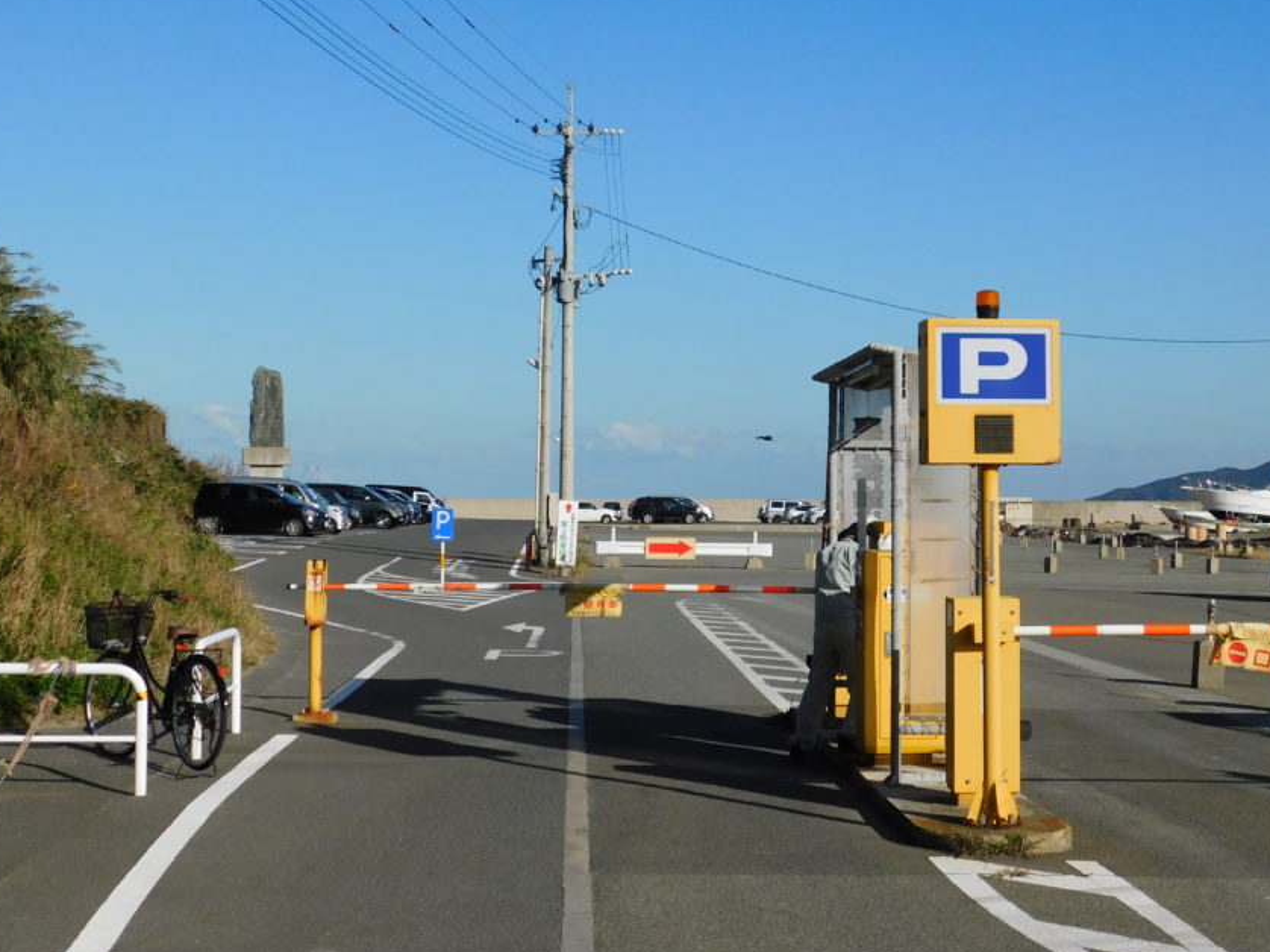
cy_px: 462
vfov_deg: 26.5
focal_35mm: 55
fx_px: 2017
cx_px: 680
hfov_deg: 34.9
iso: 125
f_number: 7.4
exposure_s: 1/500
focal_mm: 8
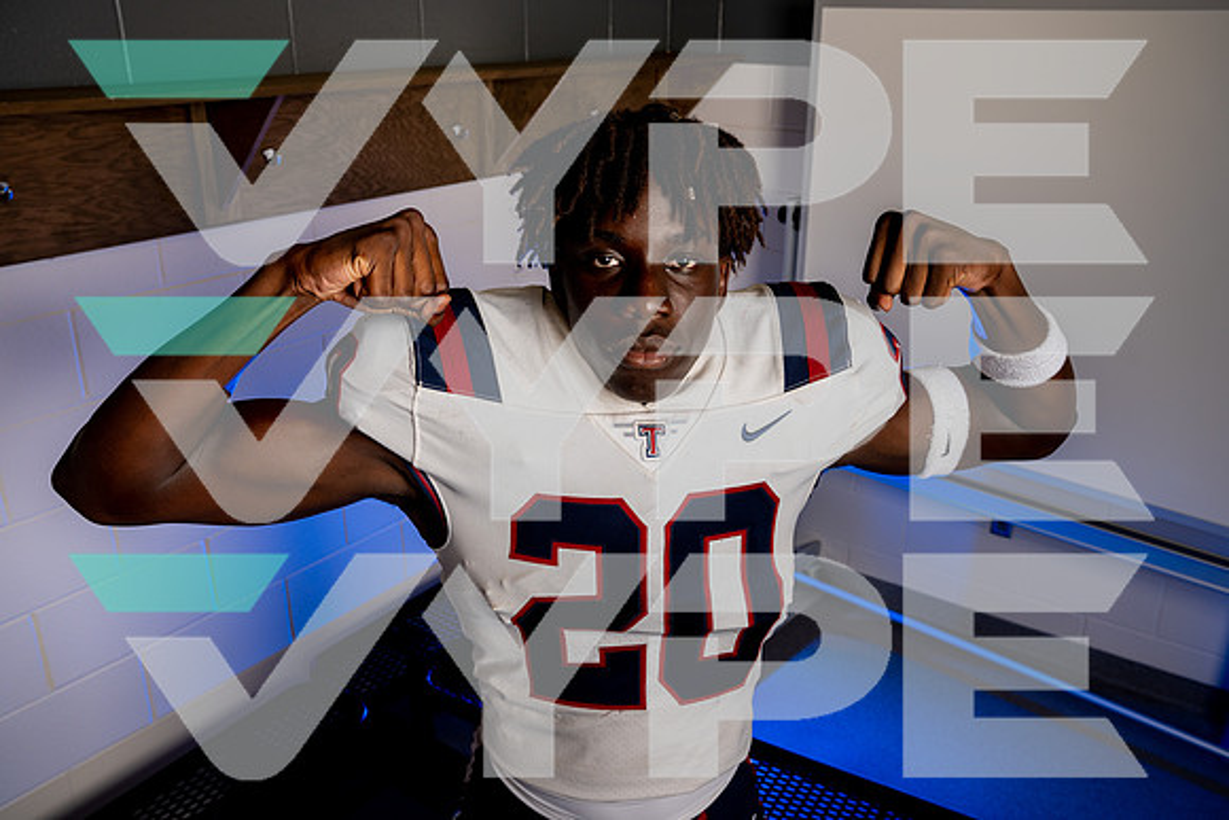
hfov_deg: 61.9
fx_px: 1024
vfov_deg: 43.6
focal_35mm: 30
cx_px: 614
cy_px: 410
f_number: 6.3
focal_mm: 30
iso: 160
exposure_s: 1/250
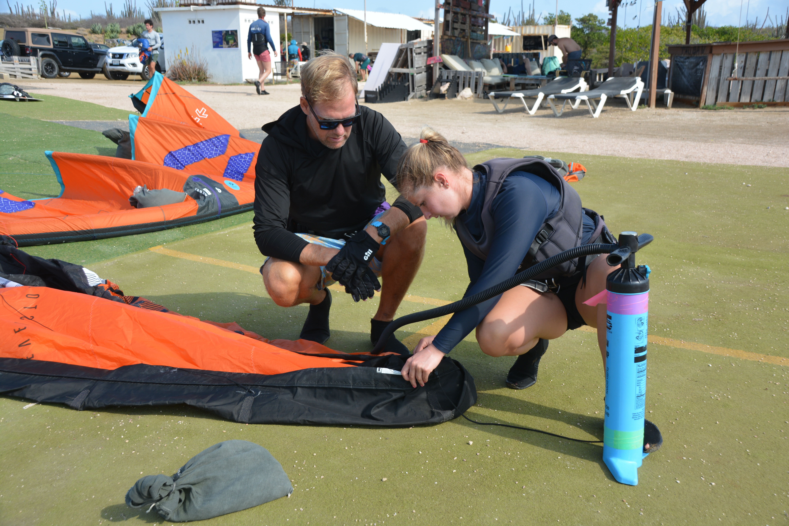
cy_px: 263
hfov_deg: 49.6
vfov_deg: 34.2
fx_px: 855
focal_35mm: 39
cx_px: 394
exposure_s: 1/250
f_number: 8
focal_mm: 26
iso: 180
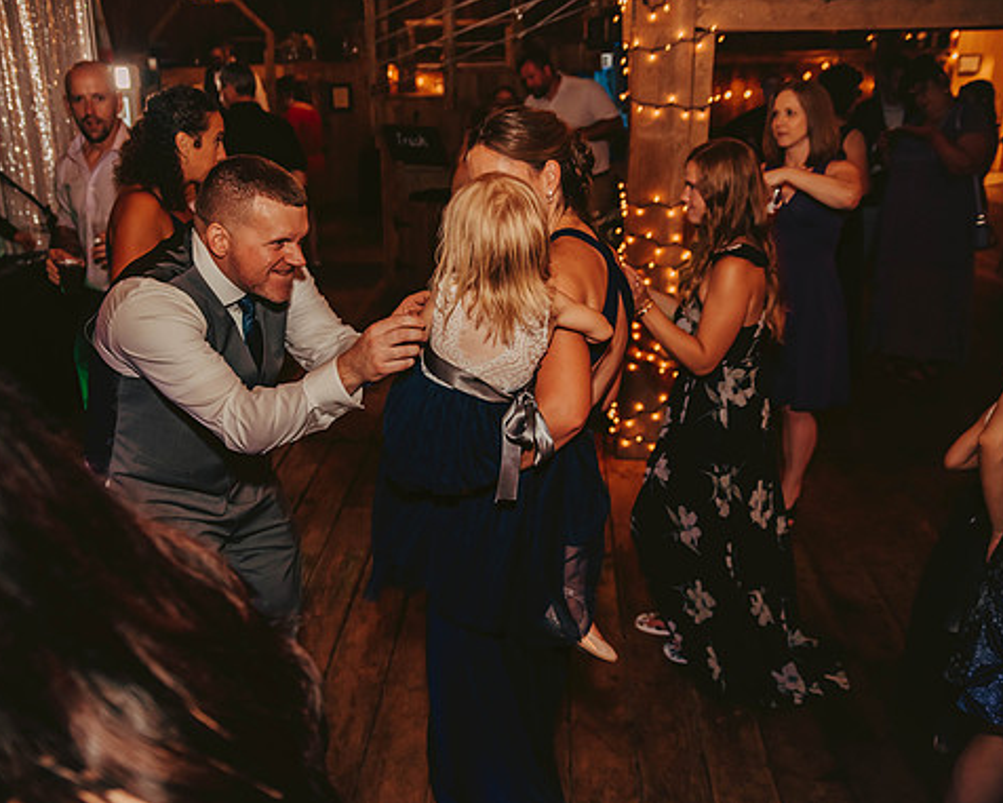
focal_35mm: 32
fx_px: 950
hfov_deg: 55.5
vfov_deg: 45.8
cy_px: 399
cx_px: 447
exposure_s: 1/125
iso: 1600
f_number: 2.8
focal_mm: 28
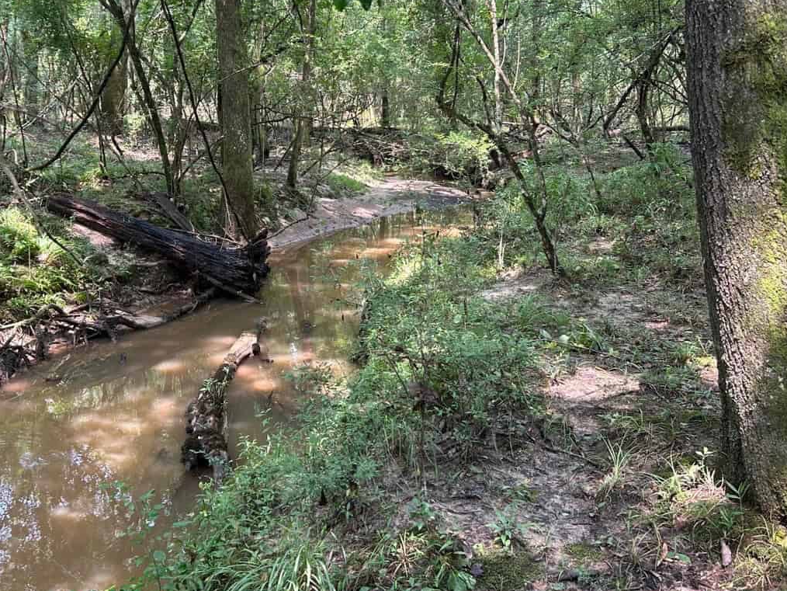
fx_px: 796
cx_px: 305
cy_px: 204
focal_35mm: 35
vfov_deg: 40.3
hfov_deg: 52.2
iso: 100
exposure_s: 1/121
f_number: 1.5
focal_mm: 5.7
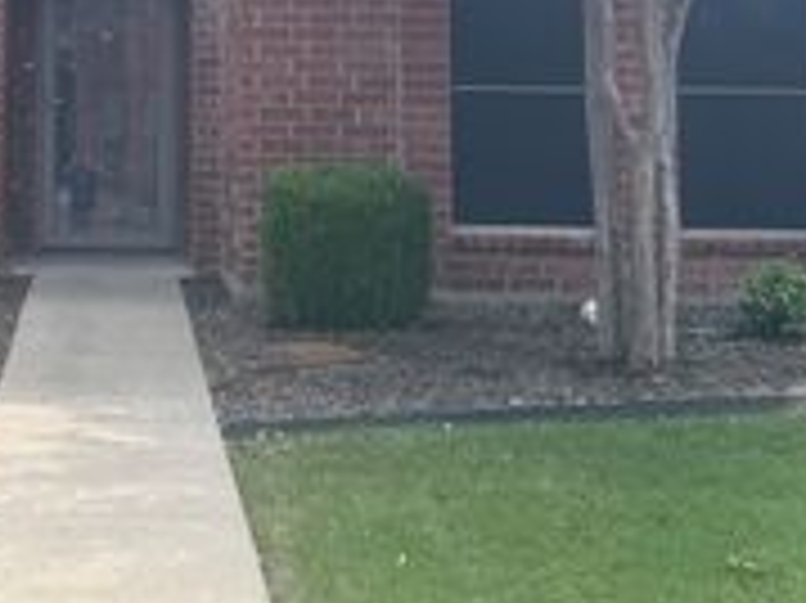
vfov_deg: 21.2
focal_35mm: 67
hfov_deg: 27.9
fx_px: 1559
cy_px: 7
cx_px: 86
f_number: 1.78
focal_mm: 6.76
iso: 80
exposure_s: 1/1005
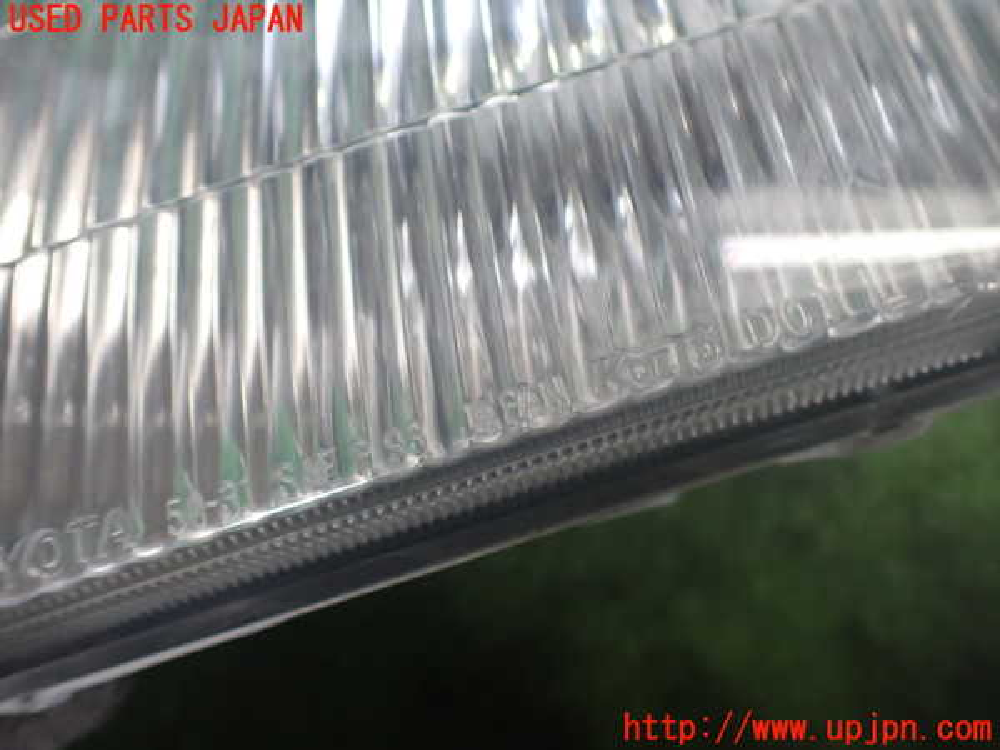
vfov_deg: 46.8
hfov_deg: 60.0
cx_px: 500
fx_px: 867
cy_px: 375
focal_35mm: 30
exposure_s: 1/125
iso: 400
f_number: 2.3
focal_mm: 5.4
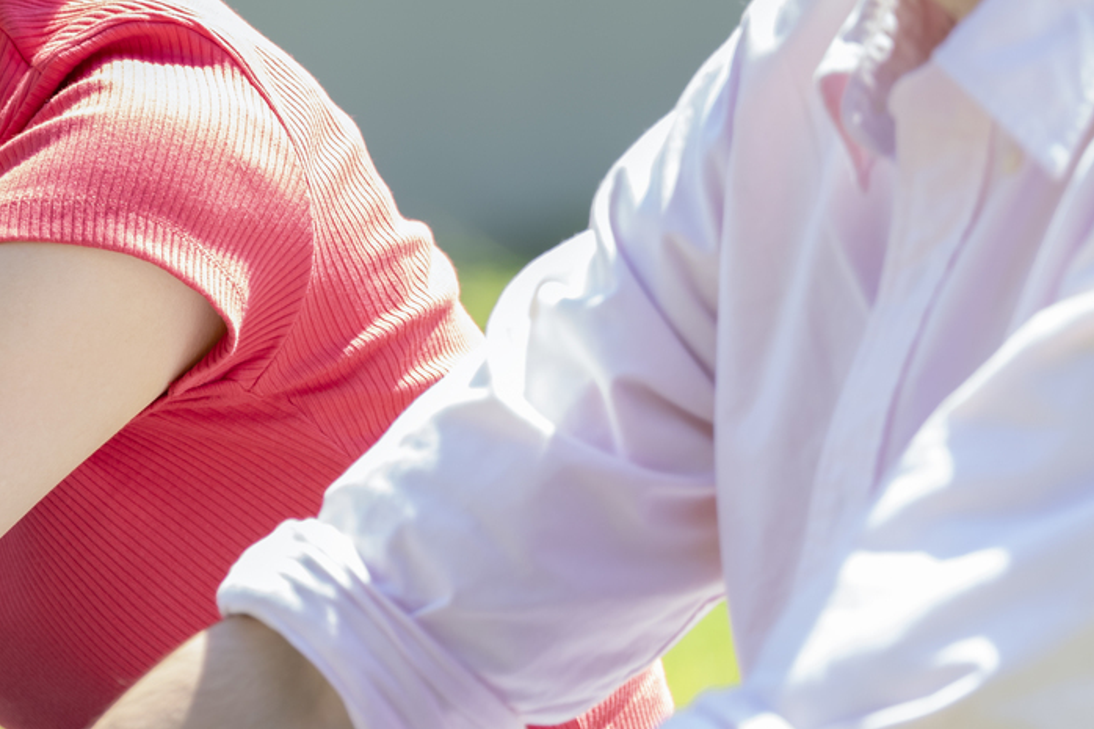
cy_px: -9
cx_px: -136
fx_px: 14795
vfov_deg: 2.8
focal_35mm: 487
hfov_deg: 4.2
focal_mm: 170
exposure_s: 1/320
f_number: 2.8
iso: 64
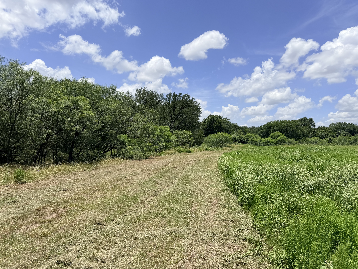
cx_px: 179
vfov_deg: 56.8
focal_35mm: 24
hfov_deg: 71.6
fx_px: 248
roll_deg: -0.3
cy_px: 134
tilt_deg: +1.0
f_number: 1.78
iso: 80
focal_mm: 6.76
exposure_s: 1/7353
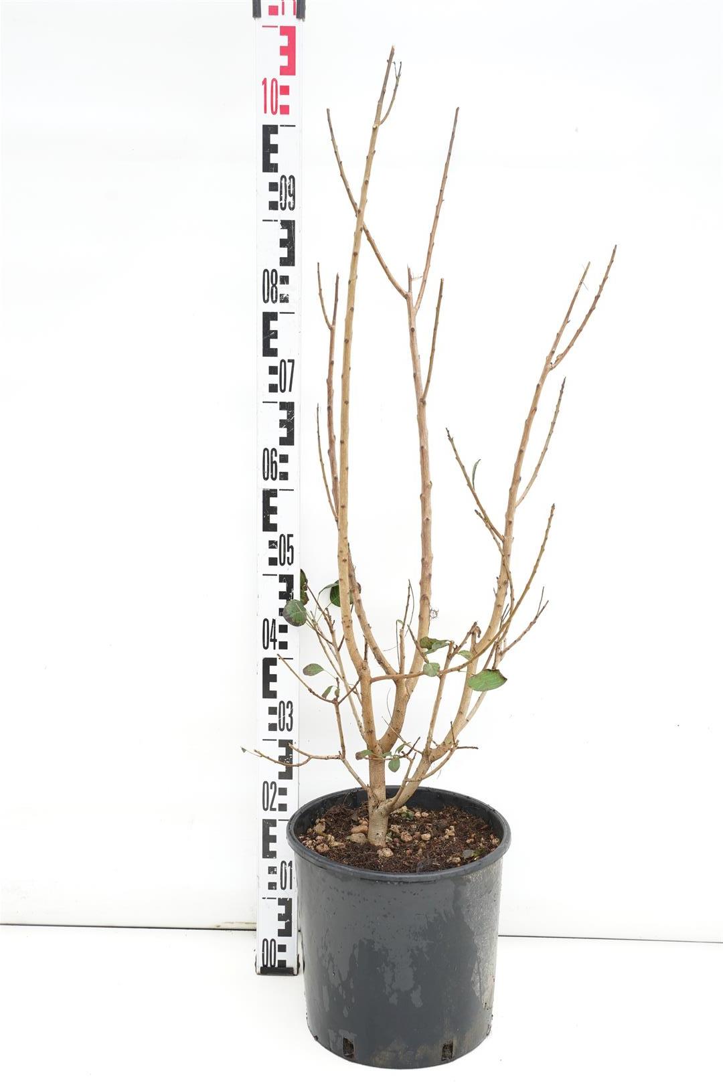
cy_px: 544
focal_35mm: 47
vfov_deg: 41.9
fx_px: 1418
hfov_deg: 28.6
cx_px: 362
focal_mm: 47
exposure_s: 1/125
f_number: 8
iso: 1250
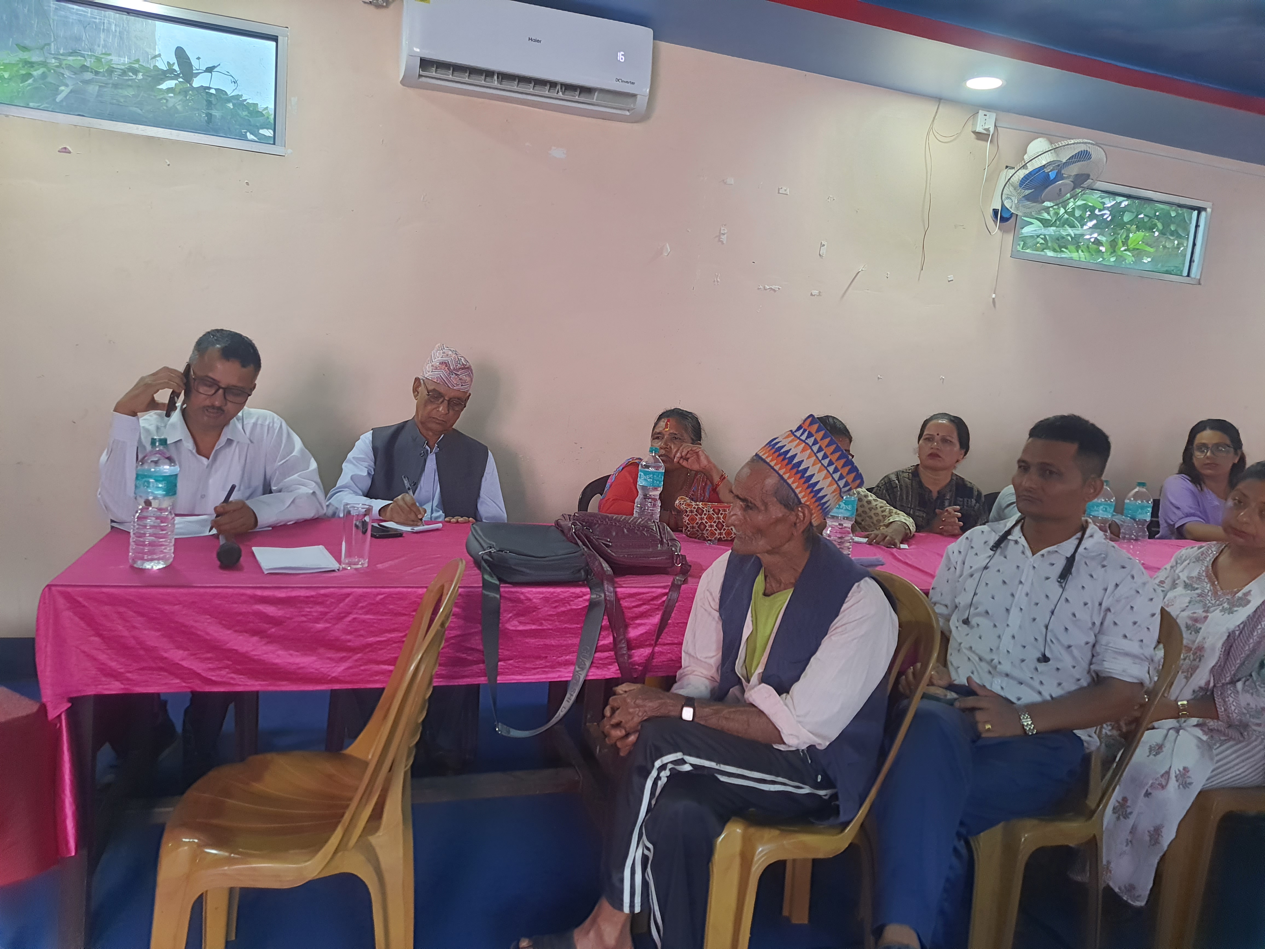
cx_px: 632
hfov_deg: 71.6
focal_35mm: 24
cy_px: 474
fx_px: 877
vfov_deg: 56.8
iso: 320
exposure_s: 1/50
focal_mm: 5.23
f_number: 1.8
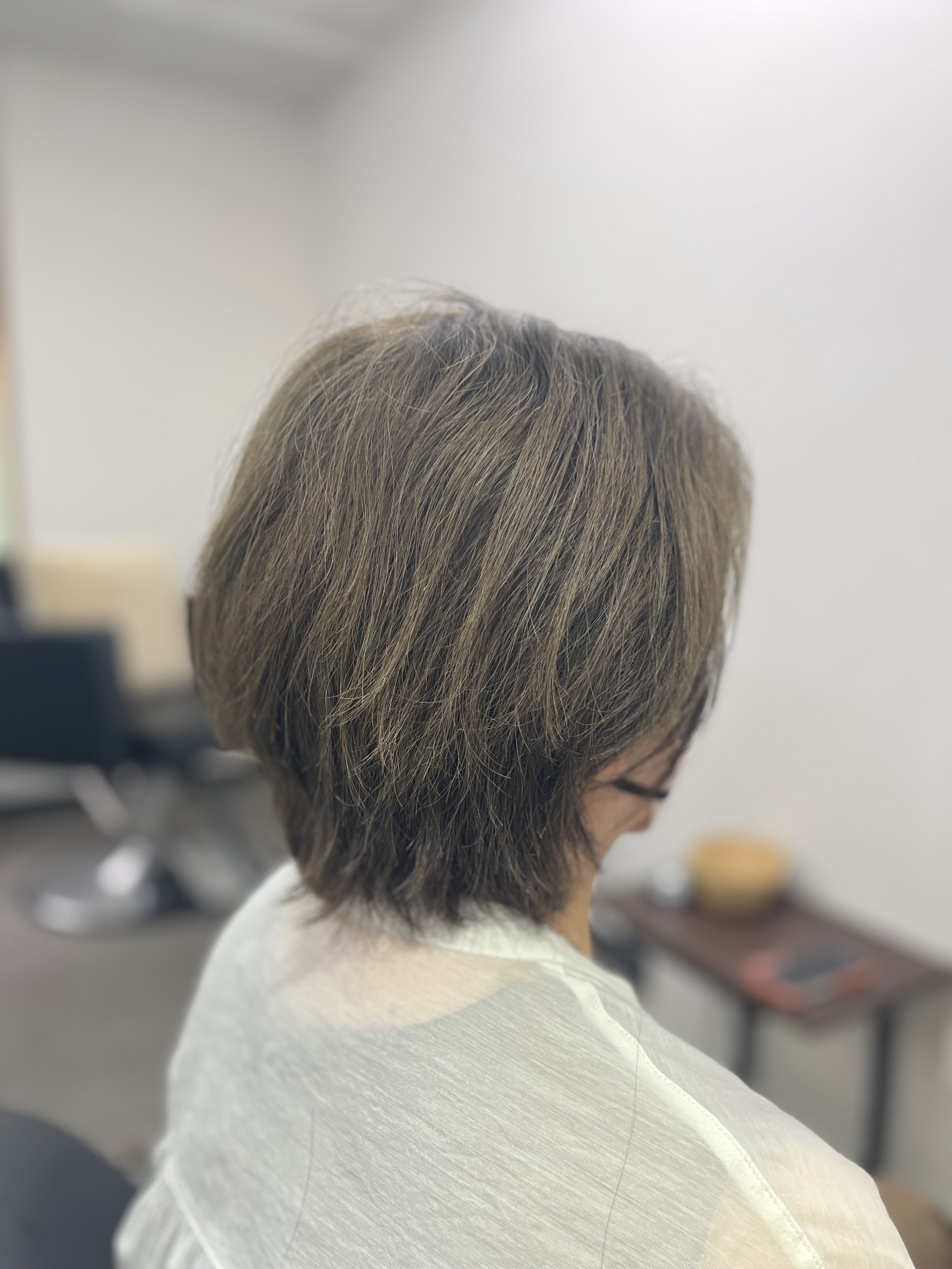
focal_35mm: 26
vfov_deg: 67.3
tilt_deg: -9.0
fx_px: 953
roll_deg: +0.2
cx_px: 476
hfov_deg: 53.1
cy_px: 634
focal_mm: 5.1
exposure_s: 1/60
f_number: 1.6
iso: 200
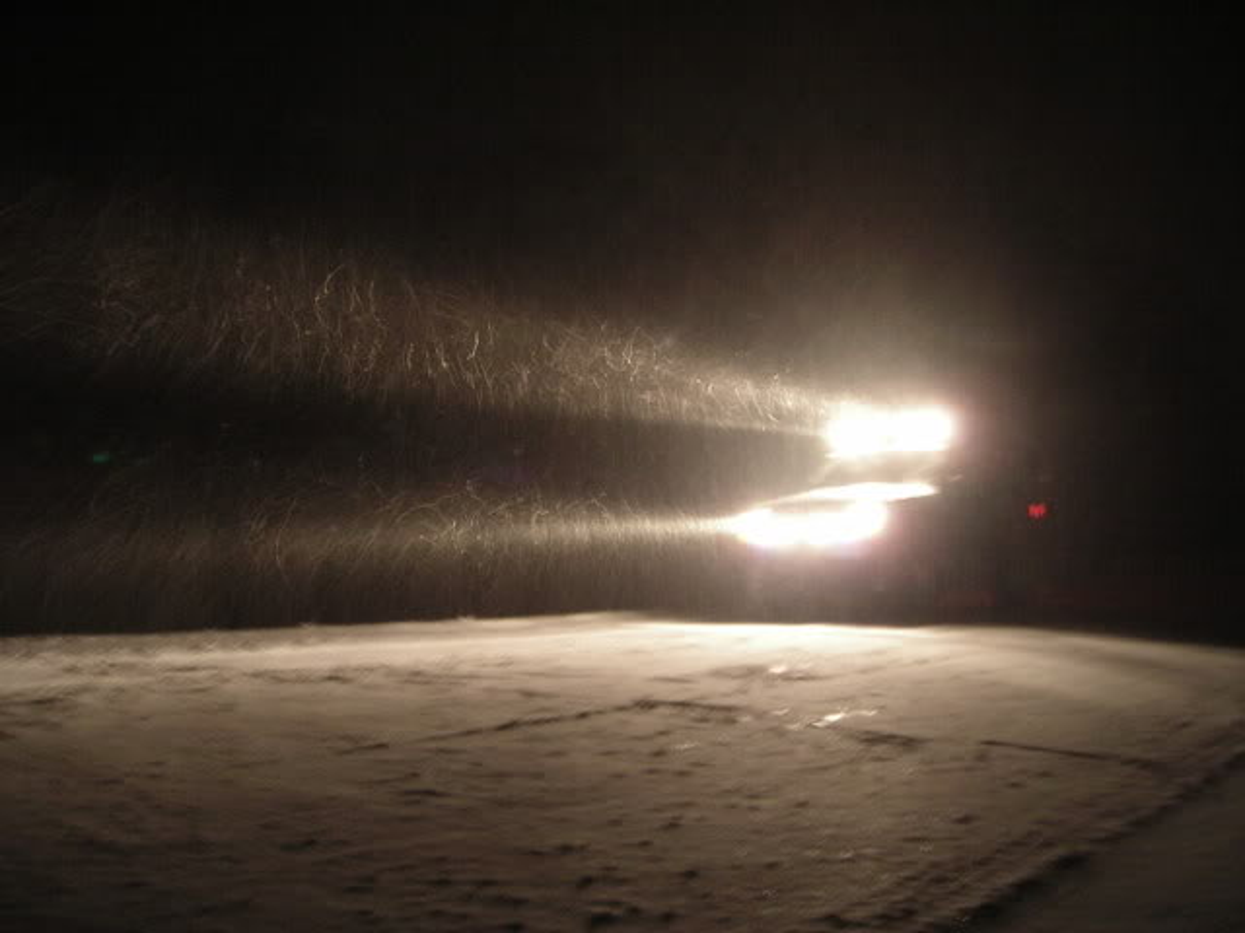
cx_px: 622
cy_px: 466
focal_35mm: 38
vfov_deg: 37.7
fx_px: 1367
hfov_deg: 49.0
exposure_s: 1/1.8
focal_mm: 6.3
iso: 200
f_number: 3.2
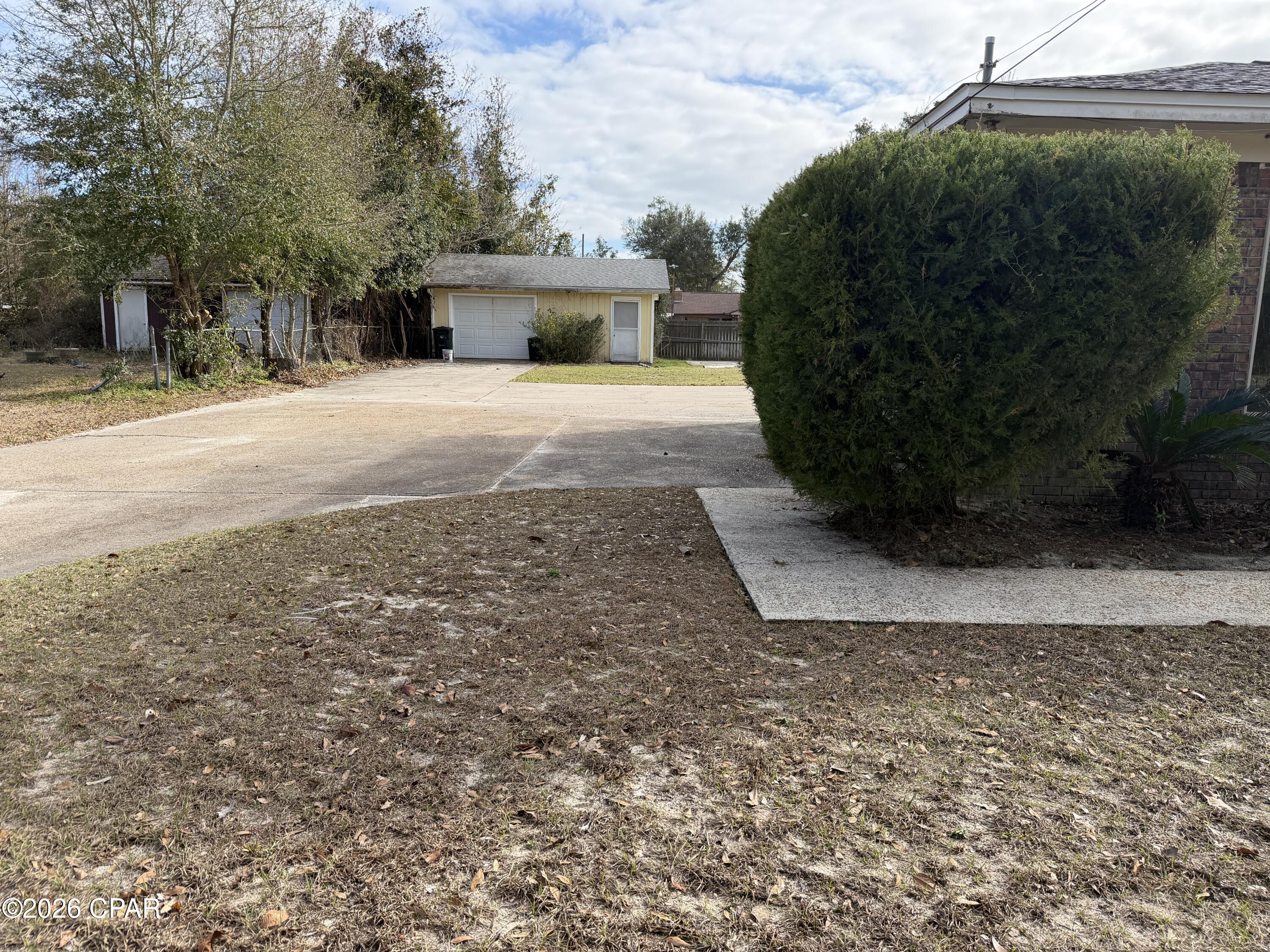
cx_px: 635
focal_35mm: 24
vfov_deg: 56.8
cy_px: 476
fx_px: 881
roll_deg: +0.3
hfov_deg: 71.6
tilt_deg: -9.3
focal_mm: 6.76
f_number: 1.78
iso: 100
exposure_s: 1/3021
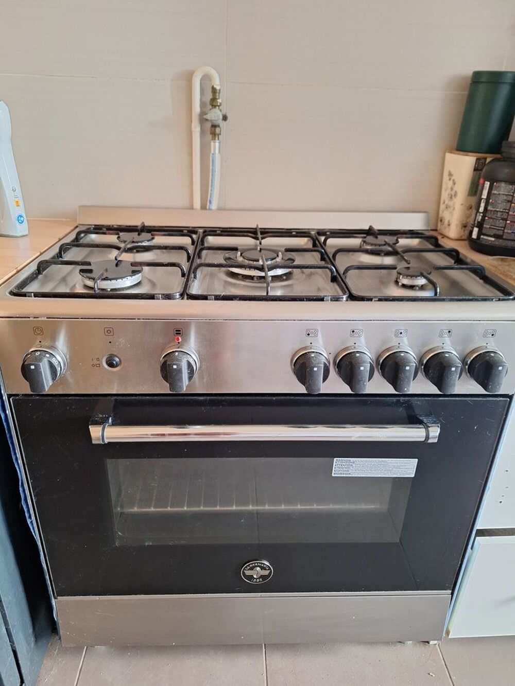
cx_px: 258
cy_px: 343
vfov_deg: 73.9
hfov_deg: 58.9
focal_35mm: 23
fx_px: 456
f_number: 1.8
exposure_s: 1/30
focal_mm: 5.54
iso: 320
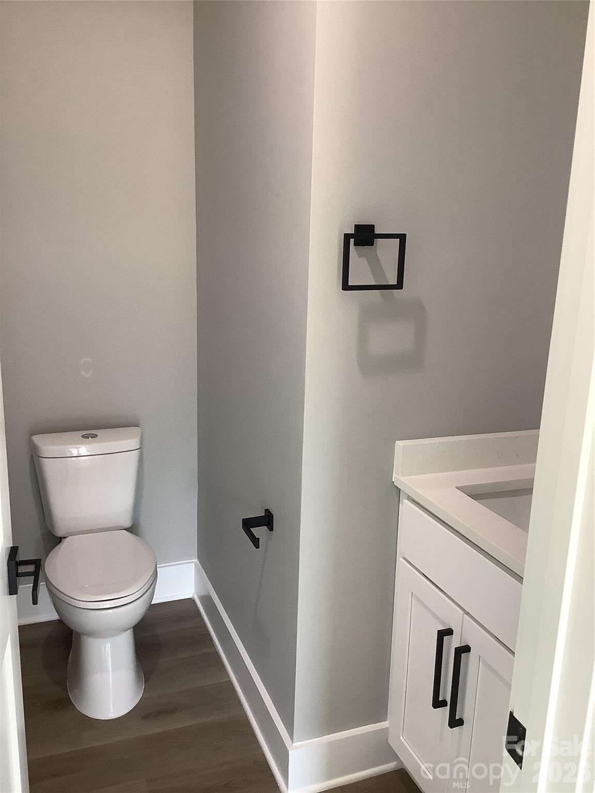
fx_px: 710
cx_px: 298
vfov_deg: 58.4
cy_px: 396
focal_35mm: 31
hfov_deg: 45.4
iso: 125
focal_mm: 3.3
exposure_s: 1/60
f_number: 2.4
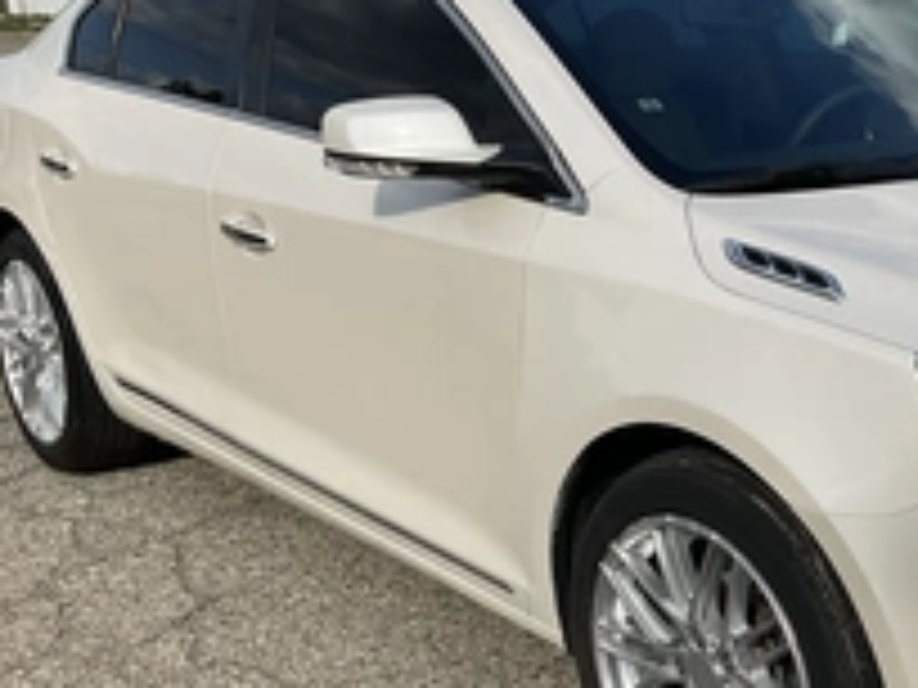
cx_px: 796
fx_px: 1512
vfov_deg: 25.4
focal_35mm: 57
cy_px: 499
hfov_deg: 32.4
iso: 25
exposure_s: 1/2427
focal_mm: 3
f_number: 1.8
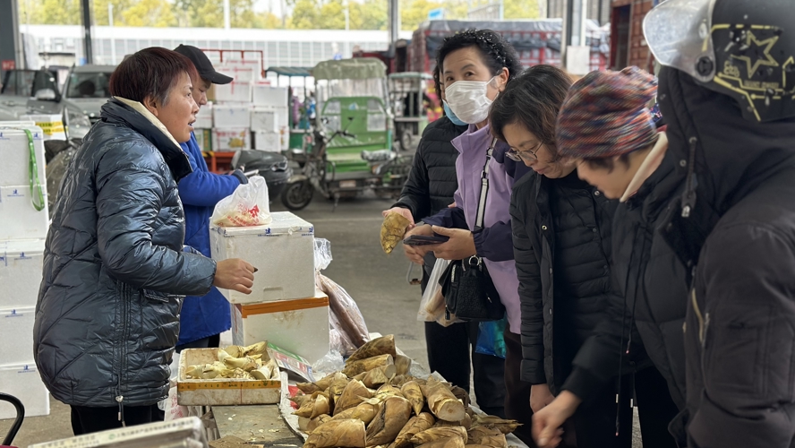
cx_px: 399
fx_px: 1118
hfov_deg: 39.2
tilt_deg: -9.4
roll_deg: +0.4
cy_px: 284
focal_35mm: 53
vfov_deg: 22.6
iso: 125
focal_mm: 6.86
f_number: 1.78
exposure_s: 1/50
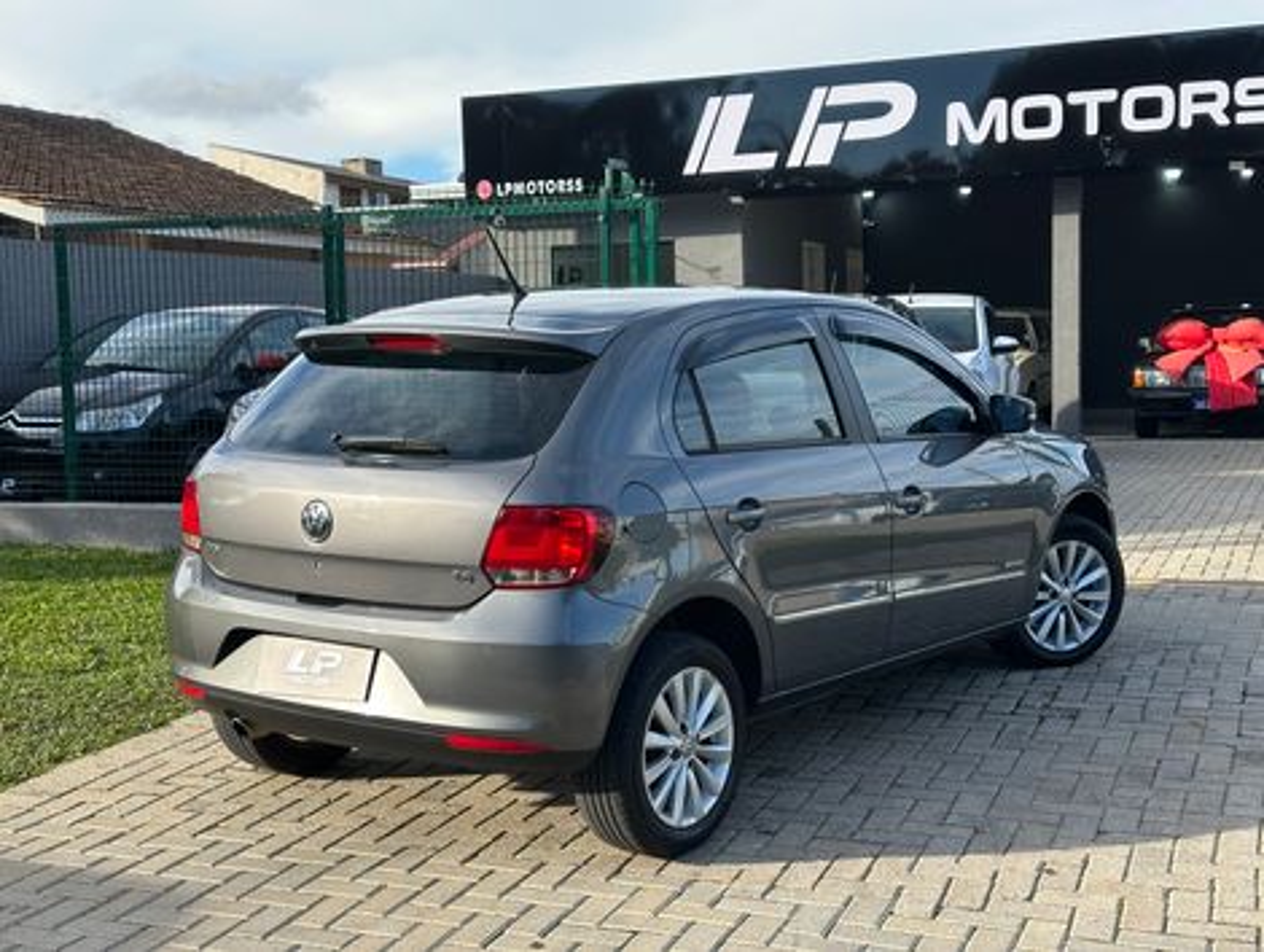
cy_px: 476
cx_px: 632
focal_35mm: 48
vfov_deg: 30.3
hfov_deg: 39.6
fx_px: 1755
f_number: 1.78
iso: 64
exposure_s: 1/944
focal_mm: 6.86
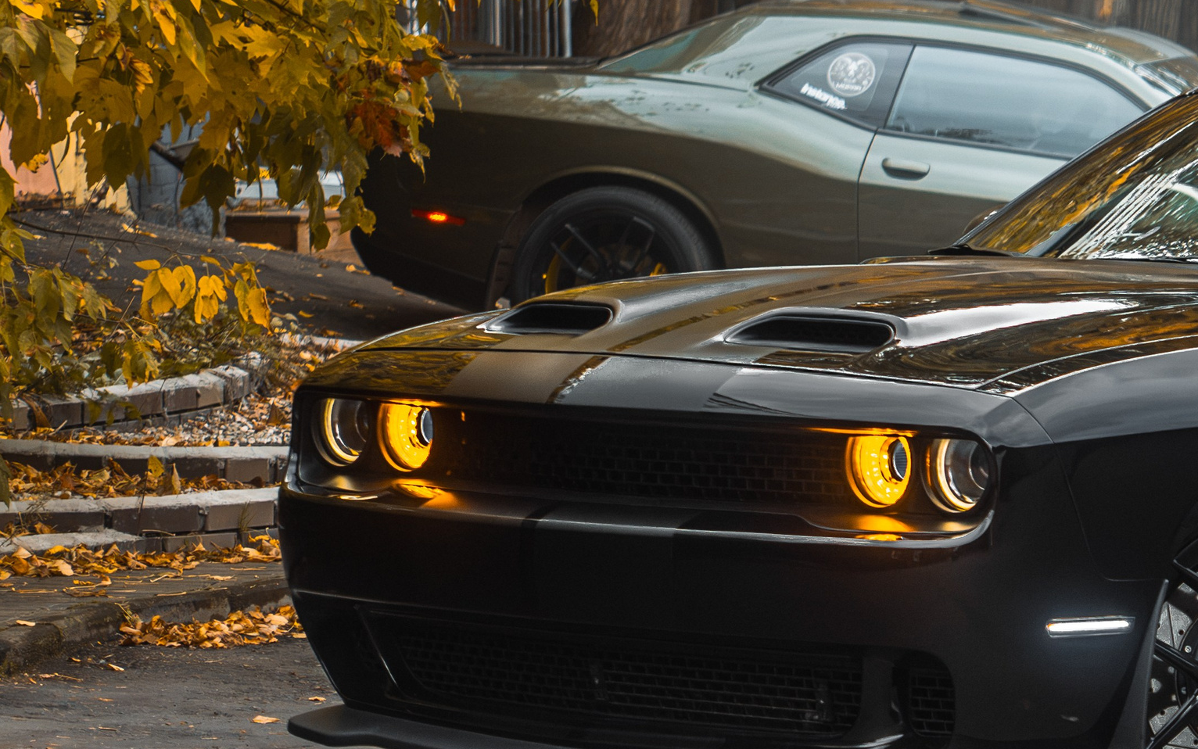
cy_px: 258
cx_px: 1170
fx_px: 6955
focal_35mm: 213
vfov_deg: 6.2
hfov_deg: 9.8
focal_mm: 50
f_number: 2.8
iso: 500
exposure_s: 1/200
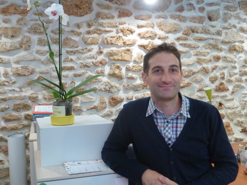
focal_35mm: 42
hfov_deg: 44.8
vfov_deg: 34.3
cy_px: 92
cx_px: 124
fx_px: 300
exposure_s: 1/10
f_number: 3.7
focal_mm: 6.9
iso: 400
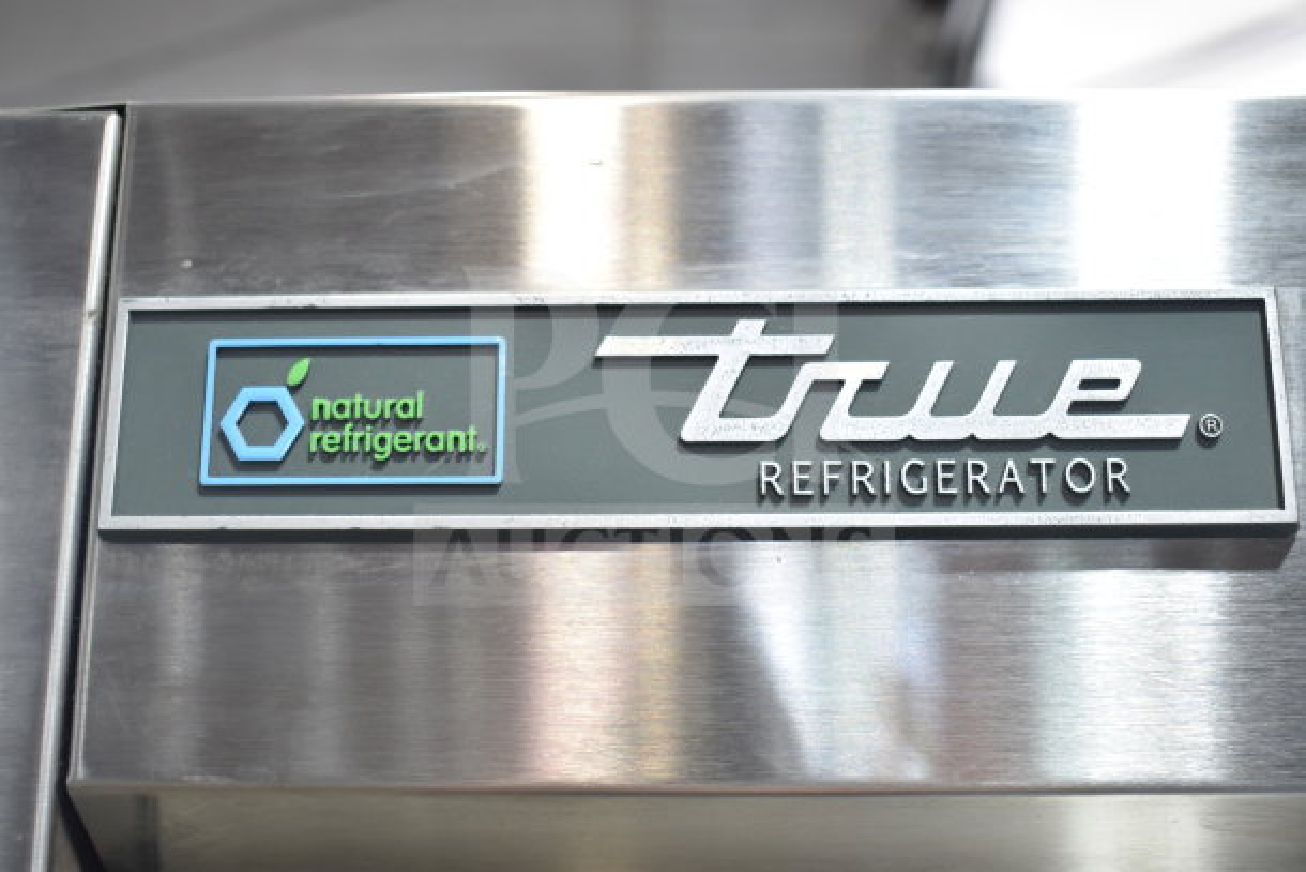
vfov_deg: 31.9
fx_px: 1524
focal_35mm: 42
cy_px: 436
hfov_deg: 46.4
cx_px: 653
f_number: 4.2
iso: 320
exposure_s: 1/50
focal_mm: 28
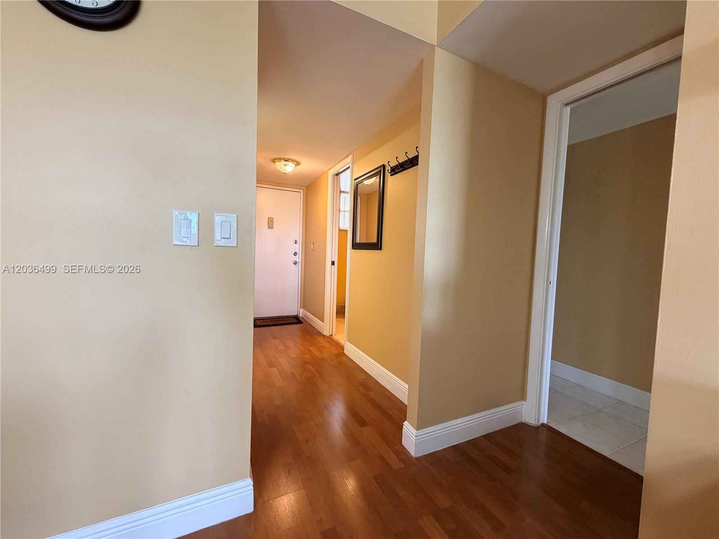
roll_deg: -2.2
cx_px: 360
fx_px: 291
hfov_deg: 102.1
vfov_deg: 85.7
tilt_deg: -3.7
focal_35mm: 14
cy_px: 270
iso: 250
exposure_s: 1/60
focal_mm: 2.22
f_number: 2.2
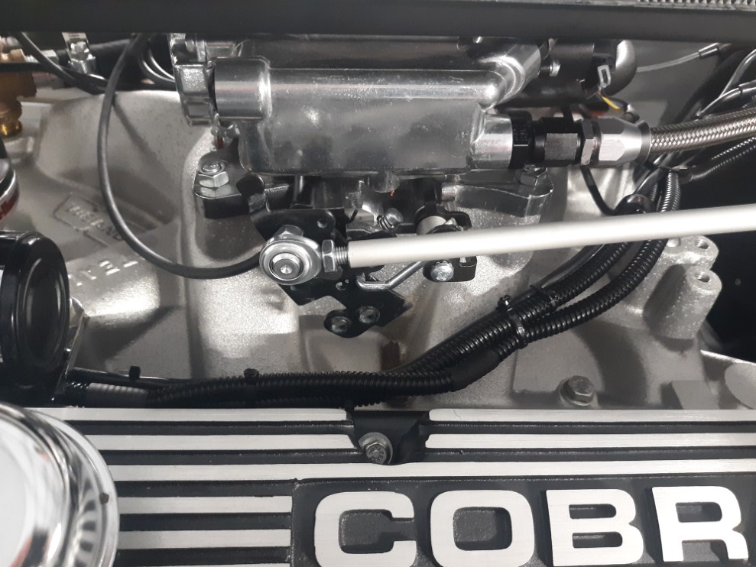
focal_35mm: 29
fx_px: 633
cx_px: 378
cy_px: 290
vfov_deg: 48.2
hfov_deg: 61.7
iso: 640
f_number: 1.7
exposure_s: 1/24
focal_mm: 3.7
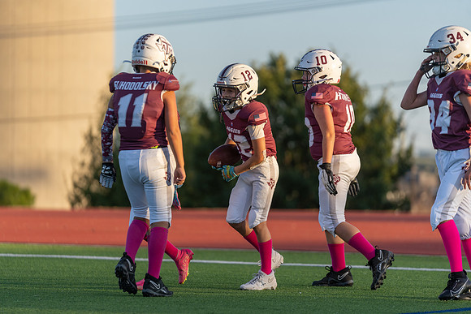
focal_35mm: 200
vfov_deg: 6.9
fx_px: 2617
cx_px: 236
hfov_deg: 10.3
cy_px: 157
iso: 250
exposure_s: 1/2000
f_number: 2.8
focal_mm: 200
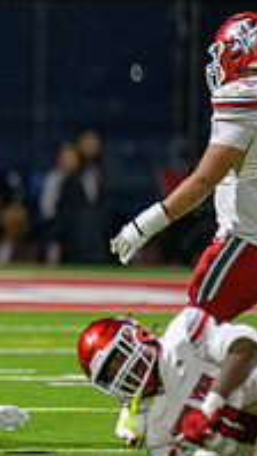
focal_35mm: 916
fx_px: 11093
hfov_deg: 1.3
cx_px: -87
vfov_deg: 2.4
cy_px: 162
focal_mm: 300
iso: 2000
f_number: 2.8
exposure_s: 1/250
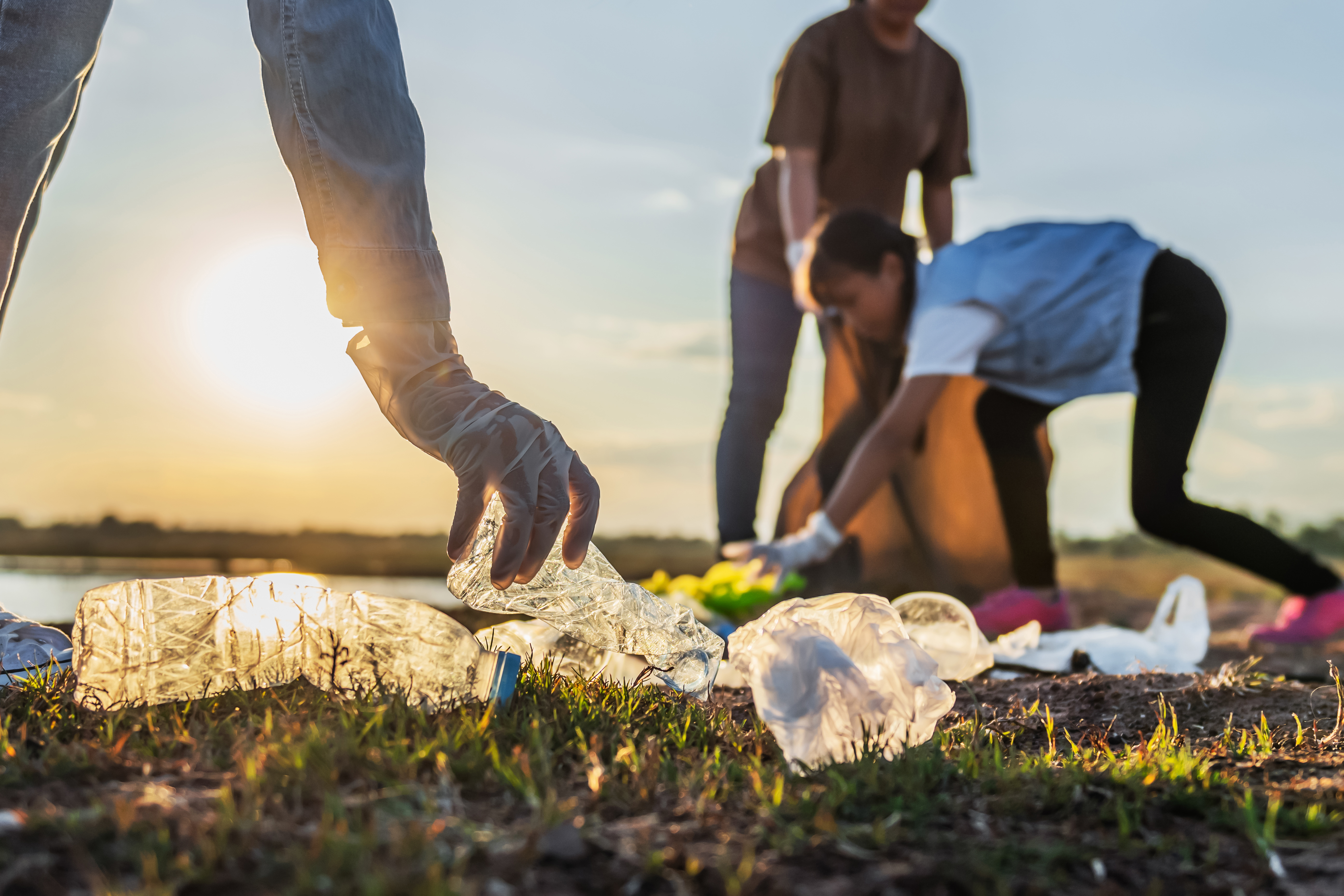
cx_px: 672
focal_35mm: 44
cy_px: 448
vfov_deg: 30.8
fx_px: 1624
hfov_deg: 45.0
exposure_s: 1/2500
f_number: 3.2
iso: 100
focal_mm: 29
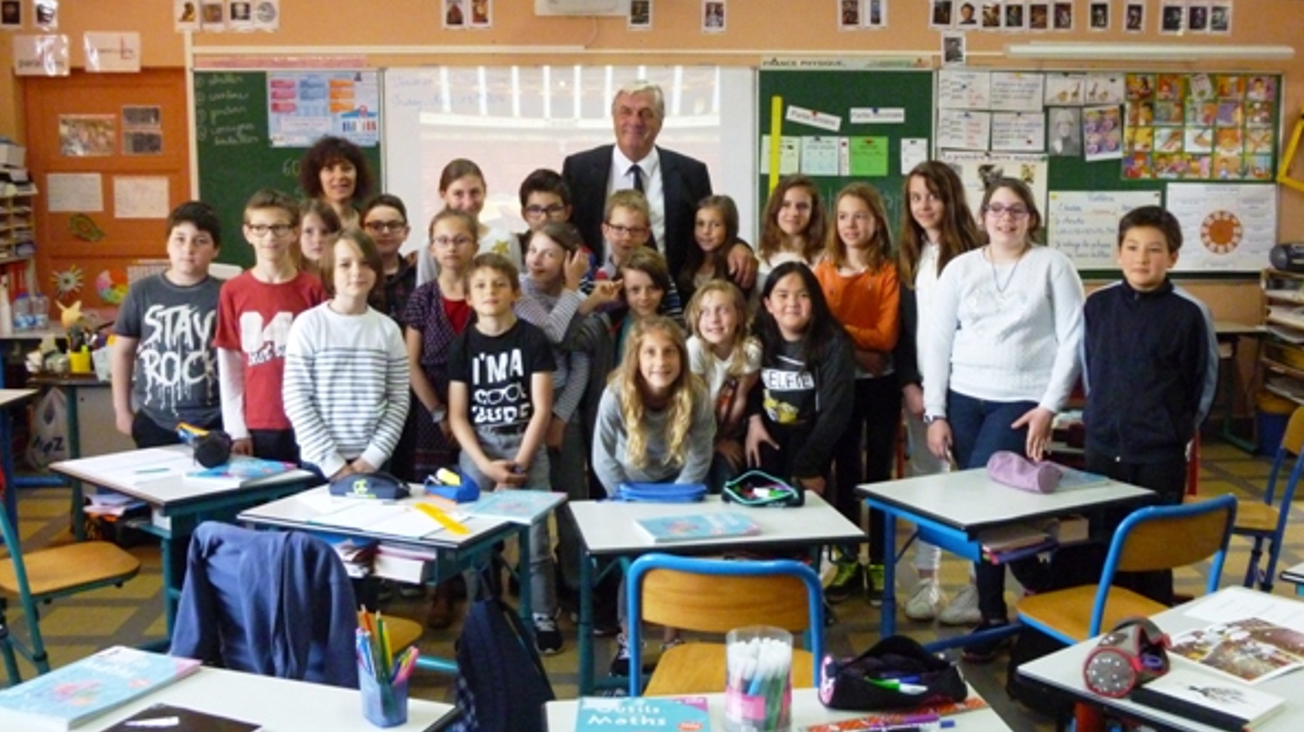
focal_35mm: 40
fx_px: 1383
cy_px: 345
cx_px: 682
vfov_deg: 29.7
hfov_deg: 50.5
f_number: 3.5
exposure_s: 1/60
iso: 640
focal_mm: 6
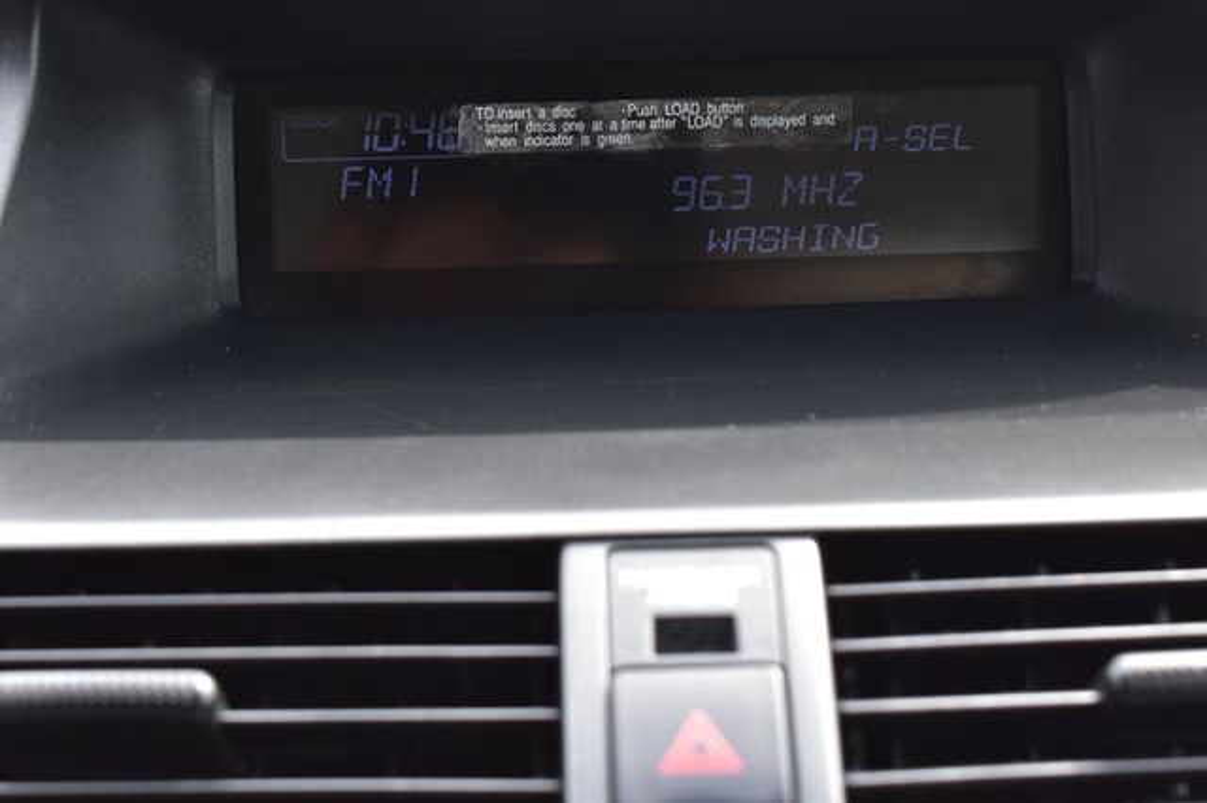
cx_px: 604
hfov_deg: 24.6
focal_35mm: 82
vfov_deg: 16.5
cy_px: 402
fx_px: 2764
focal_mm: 55
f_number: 8
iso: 400
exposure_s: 1/60
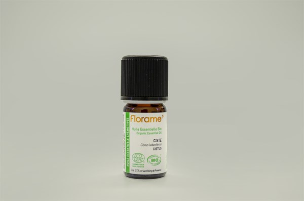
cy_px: 100
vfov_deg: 24.9
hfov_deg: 37.0
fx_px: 455
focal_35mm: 54
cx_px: 152
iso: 100
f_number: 5
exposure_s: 1/6
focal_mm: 36
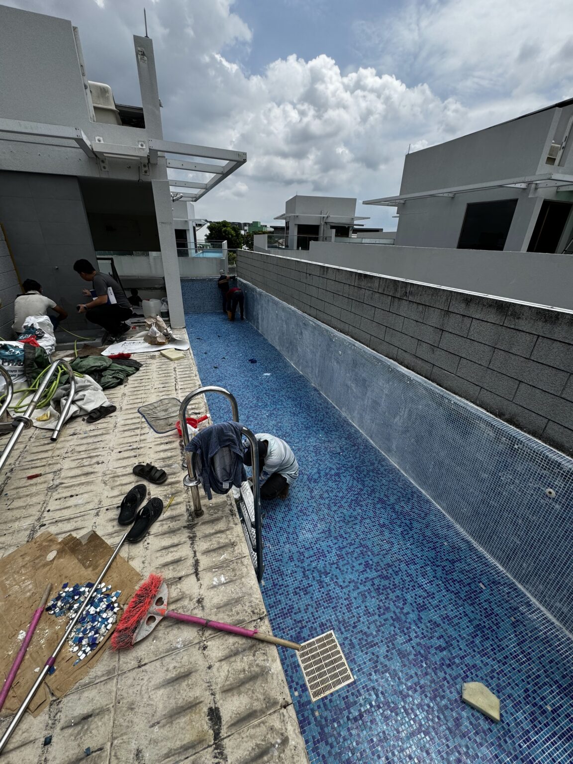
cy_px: 382
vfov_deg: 102.1
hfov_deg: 85.7
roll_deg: -1.3
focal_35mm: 14
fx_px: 309
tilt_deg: -24.8
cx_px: 286
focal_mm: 2.22
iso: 40
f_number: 2.2
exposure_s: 1/2342
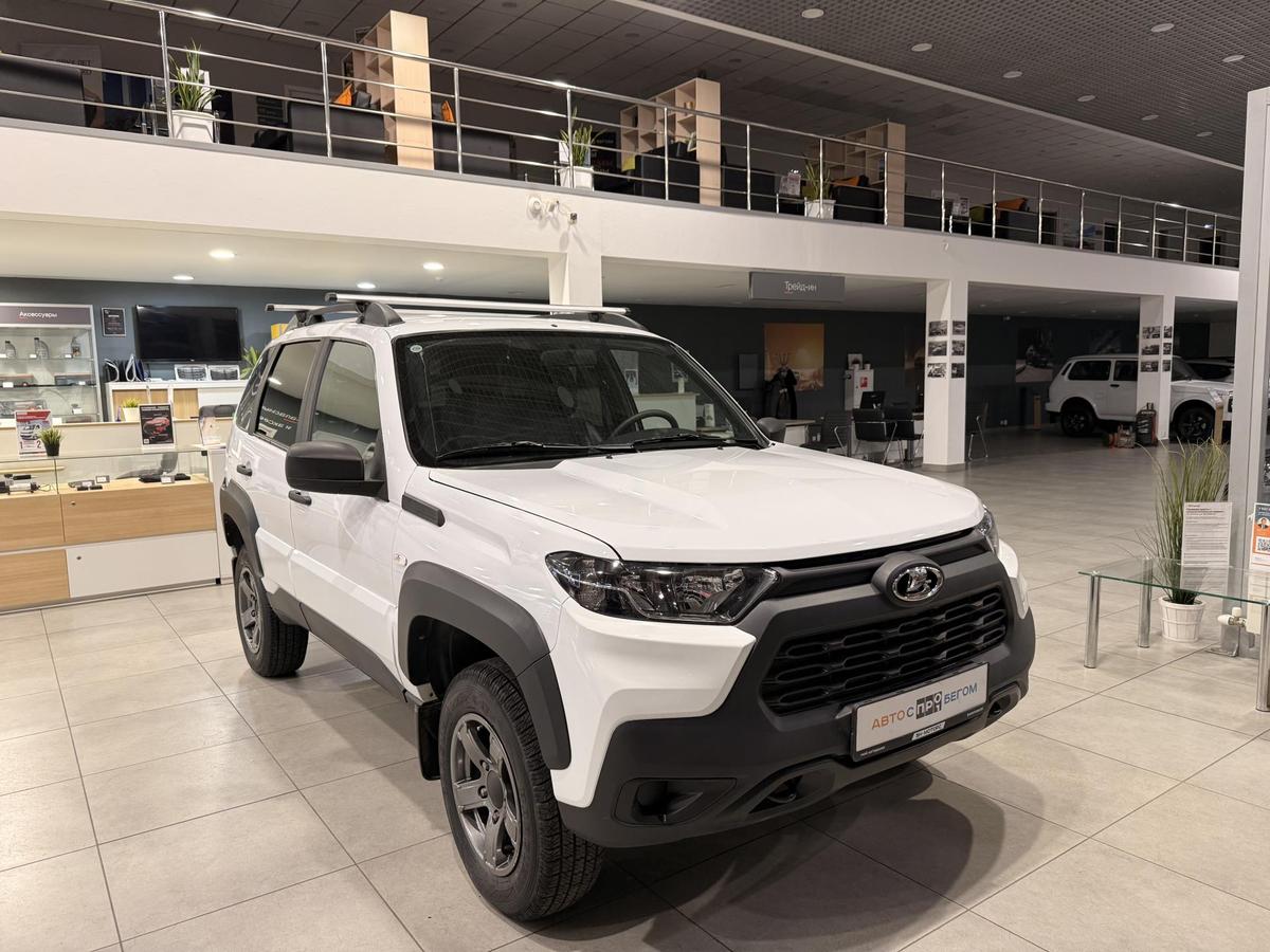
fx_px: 881
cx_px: 635
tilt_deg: -6.2
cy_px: 476
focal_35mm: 24
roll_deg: +1.3
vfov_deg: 56.8
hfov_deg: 71.6
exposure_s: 1/50
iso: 160
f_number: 1.78
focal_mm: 6.76
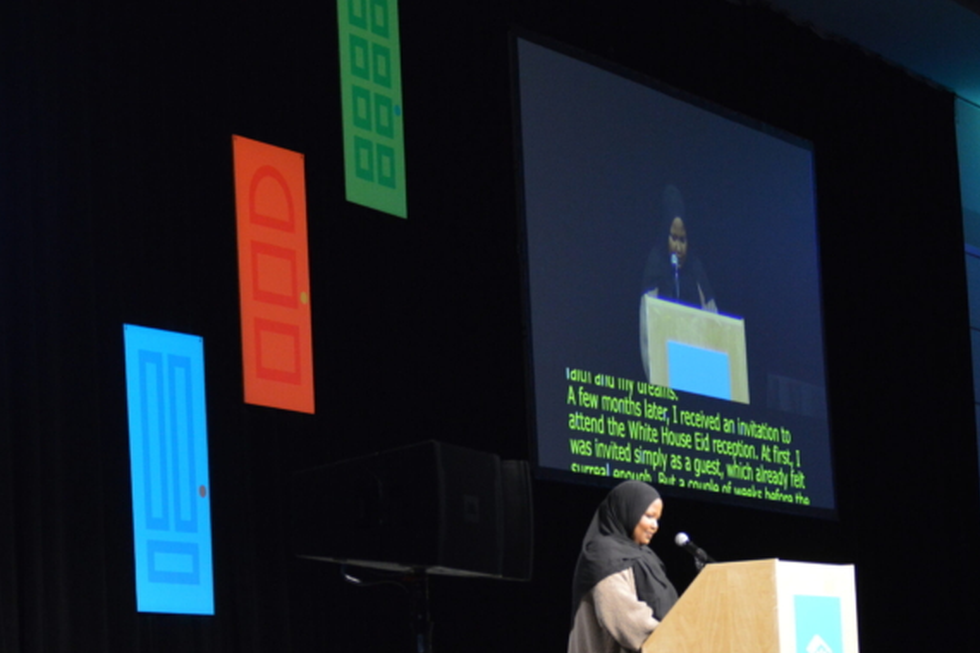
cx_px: 480
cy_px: 432
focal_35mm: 116
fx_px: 3149
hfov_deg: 17.7
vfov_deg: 11.8
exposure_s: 1/60
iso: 1600
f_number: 4
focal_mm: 55
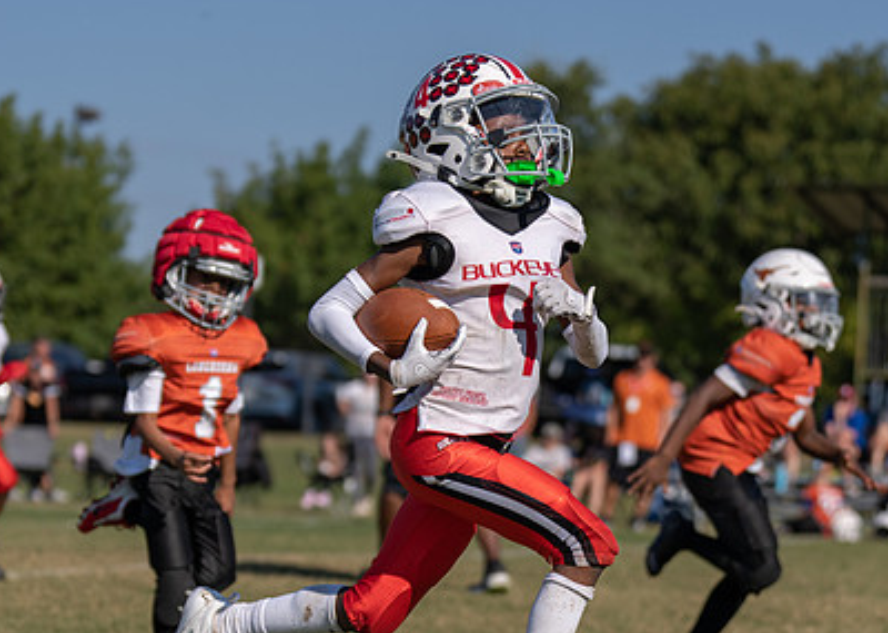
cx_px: 464
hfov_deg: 13.6
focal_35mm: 148
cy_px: 475
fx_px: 3729
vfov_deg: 9.7
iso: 100
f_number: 2.8
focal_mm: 82
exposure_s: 1/4000
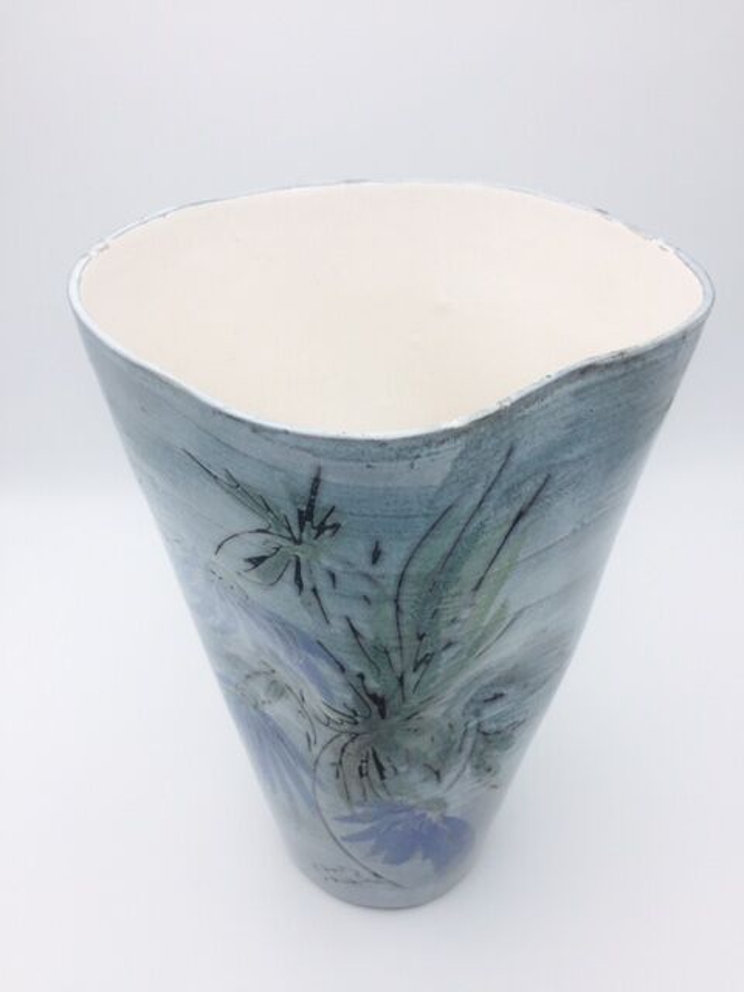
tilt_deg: -38.2
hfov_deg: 48.2
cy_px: 496
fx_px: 831
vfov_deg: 61.7
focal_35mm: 29
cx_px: 372
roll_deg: +2.3
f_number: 2.2
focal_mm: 4.15
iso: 32
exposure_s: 1/350
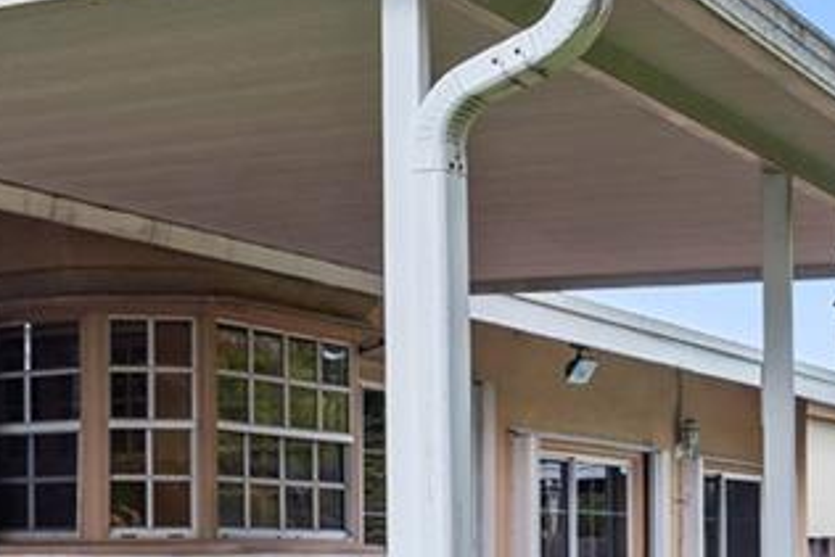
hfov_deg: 23.6
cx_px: -61
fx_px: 1880
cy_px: 531
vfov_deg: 16.6
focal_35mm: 81
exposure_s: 1/50
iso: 100
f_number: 5
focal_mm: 16
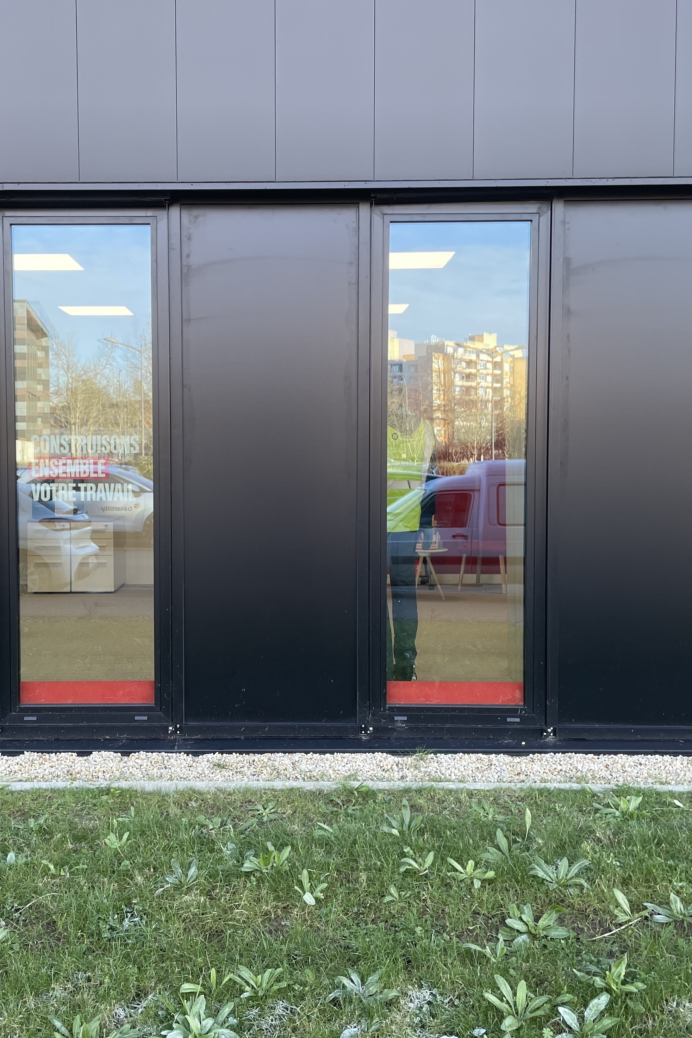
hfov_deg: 35.8
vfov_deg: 51.9
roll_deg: +0.2
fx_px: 1067
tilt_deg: -3.9
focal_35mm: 37
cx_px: 269
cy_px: 509
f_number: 1.6
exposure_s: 1/121
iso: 40
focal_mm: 4.2
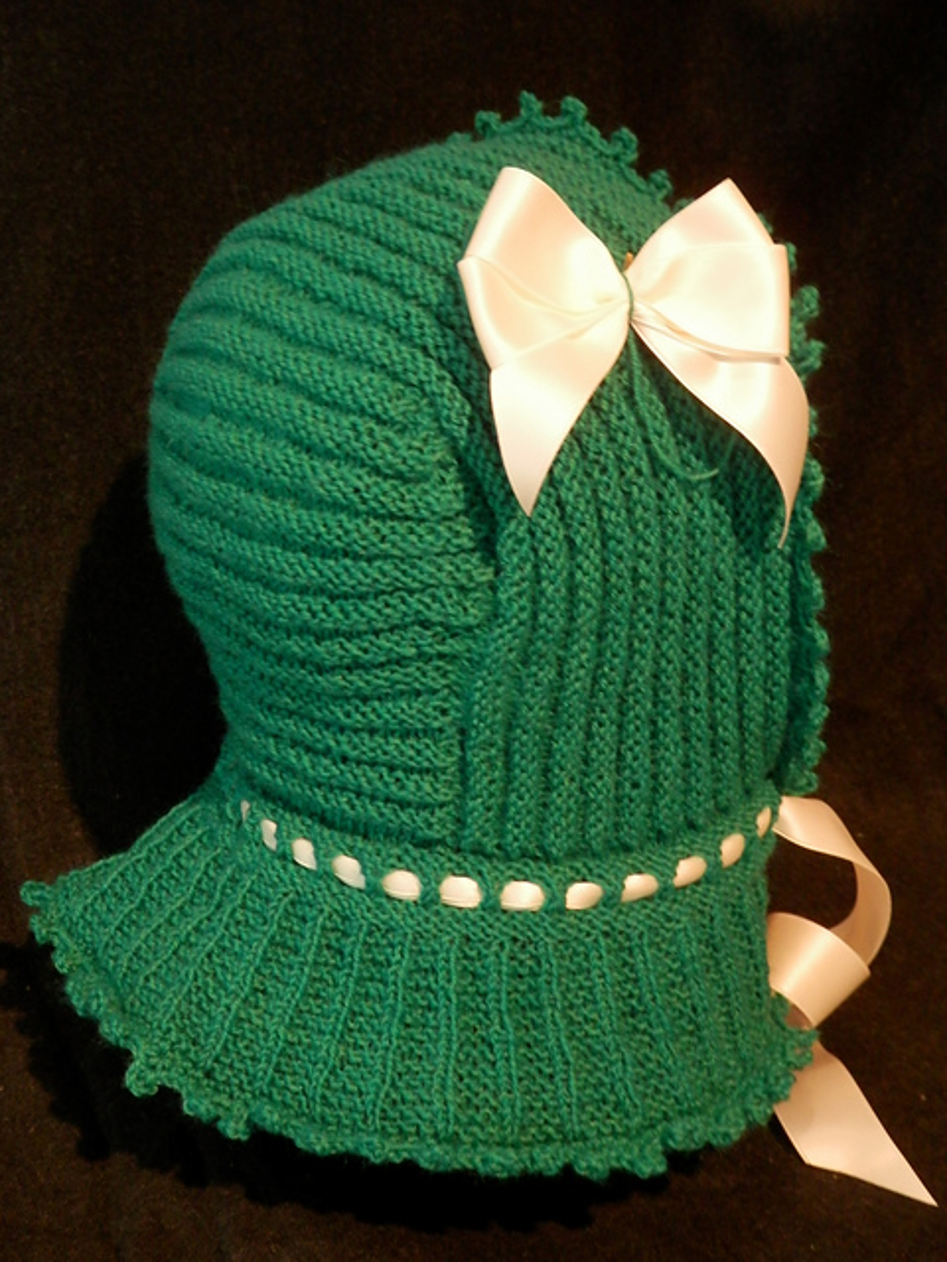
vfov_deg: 38.9
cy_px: 631
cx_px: 474
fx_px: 1787
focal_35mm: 49
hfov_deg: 29.7
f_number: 4
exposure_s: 1/10
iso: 320
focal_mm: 8.9
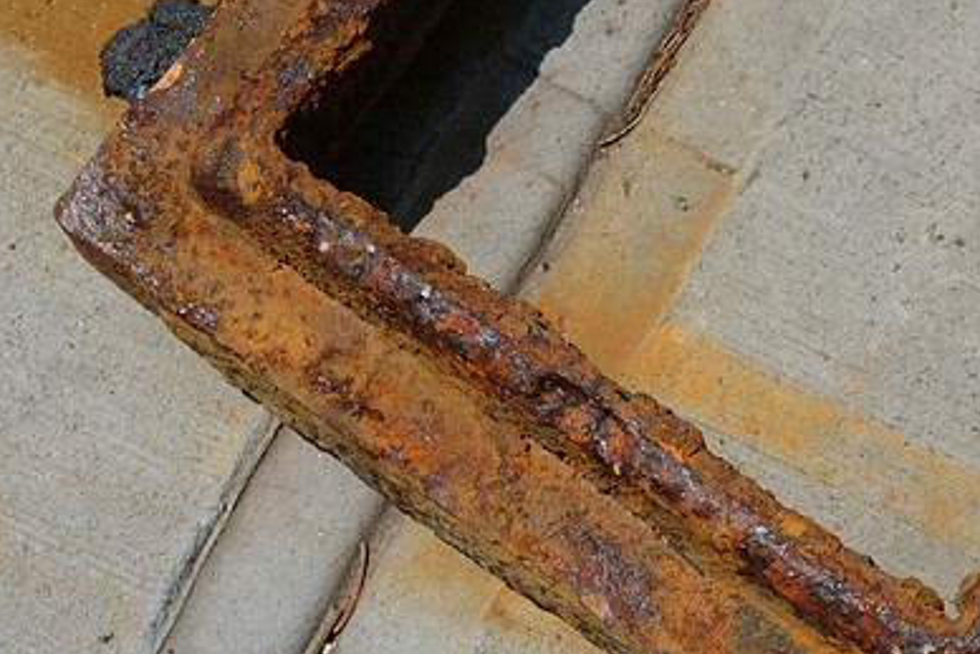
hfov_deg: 17.3
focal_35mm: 118
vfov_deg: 11.6
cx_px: 546
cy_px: 438
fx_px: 3213
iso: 200
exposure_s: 1/280
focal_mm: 52.7
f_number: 11
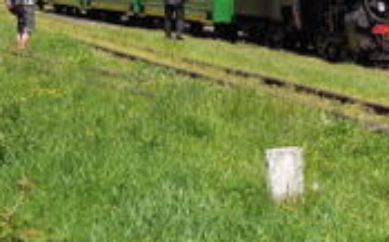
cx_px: 333
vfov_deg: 8.1
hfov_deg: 13.0
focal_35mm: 160
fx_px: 1695
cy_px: -33
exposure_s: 1/800
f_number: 4
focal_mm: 9.9
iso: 160
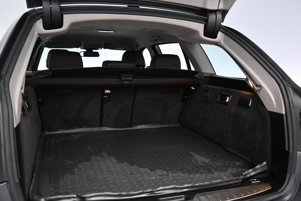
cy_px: 121
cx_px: 138
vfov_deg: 43.4
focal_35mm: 30
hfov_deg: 61.8
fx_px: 251
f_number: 3.5
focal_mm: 16
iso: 800
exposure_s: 1/25
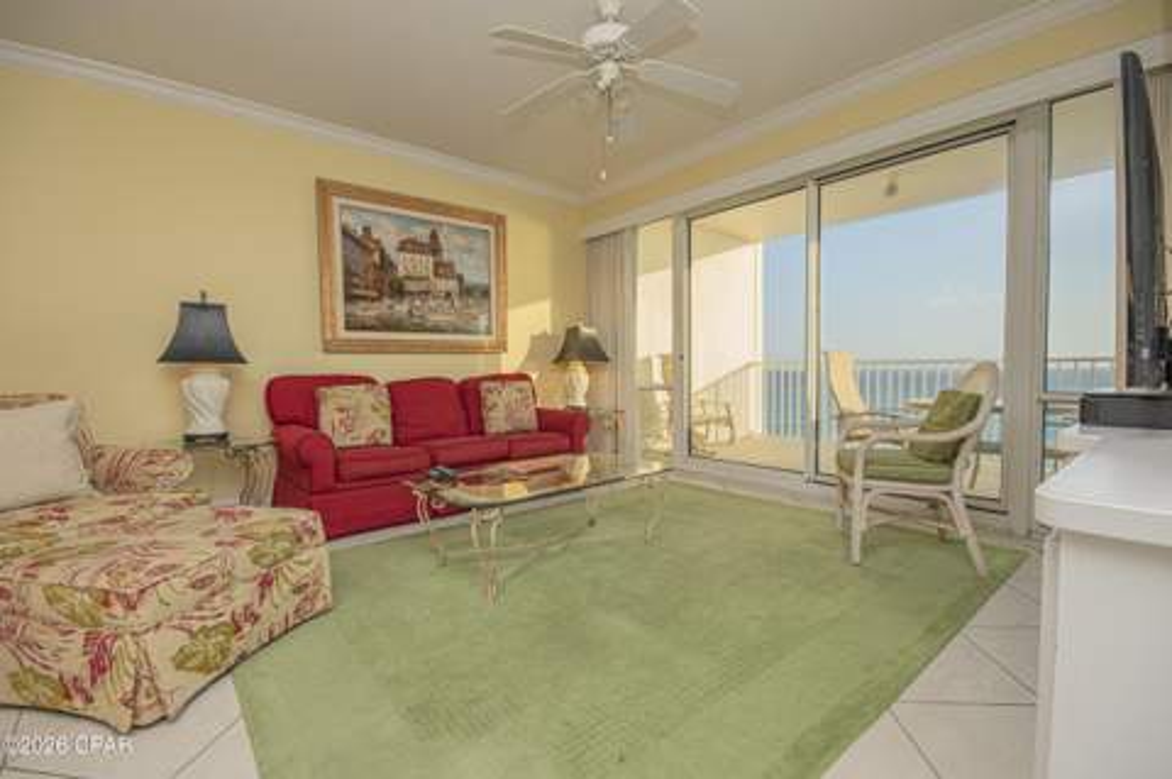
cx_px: 586
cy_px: 390
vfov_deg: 77.2
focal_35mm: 15
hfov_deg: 100.4
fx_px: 488
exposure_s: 1/80
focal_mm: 10
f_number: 10
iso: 400
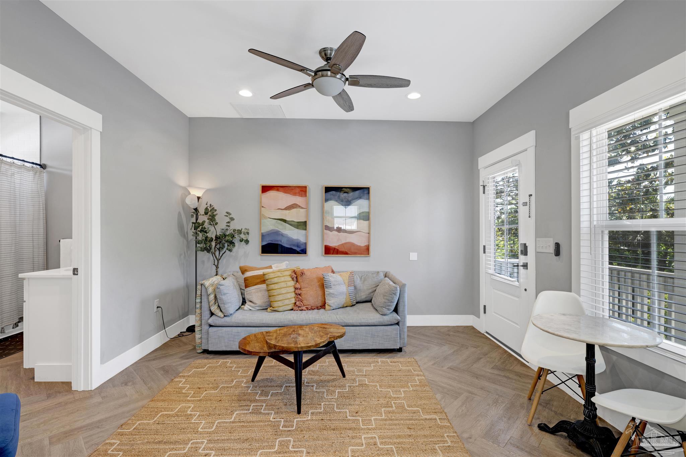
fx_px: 314
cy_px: 228
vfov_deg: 72.0
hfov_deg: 95.0
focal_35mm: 16
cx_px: 343
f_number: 11
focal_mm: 16.5
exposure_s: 1/10
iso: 400
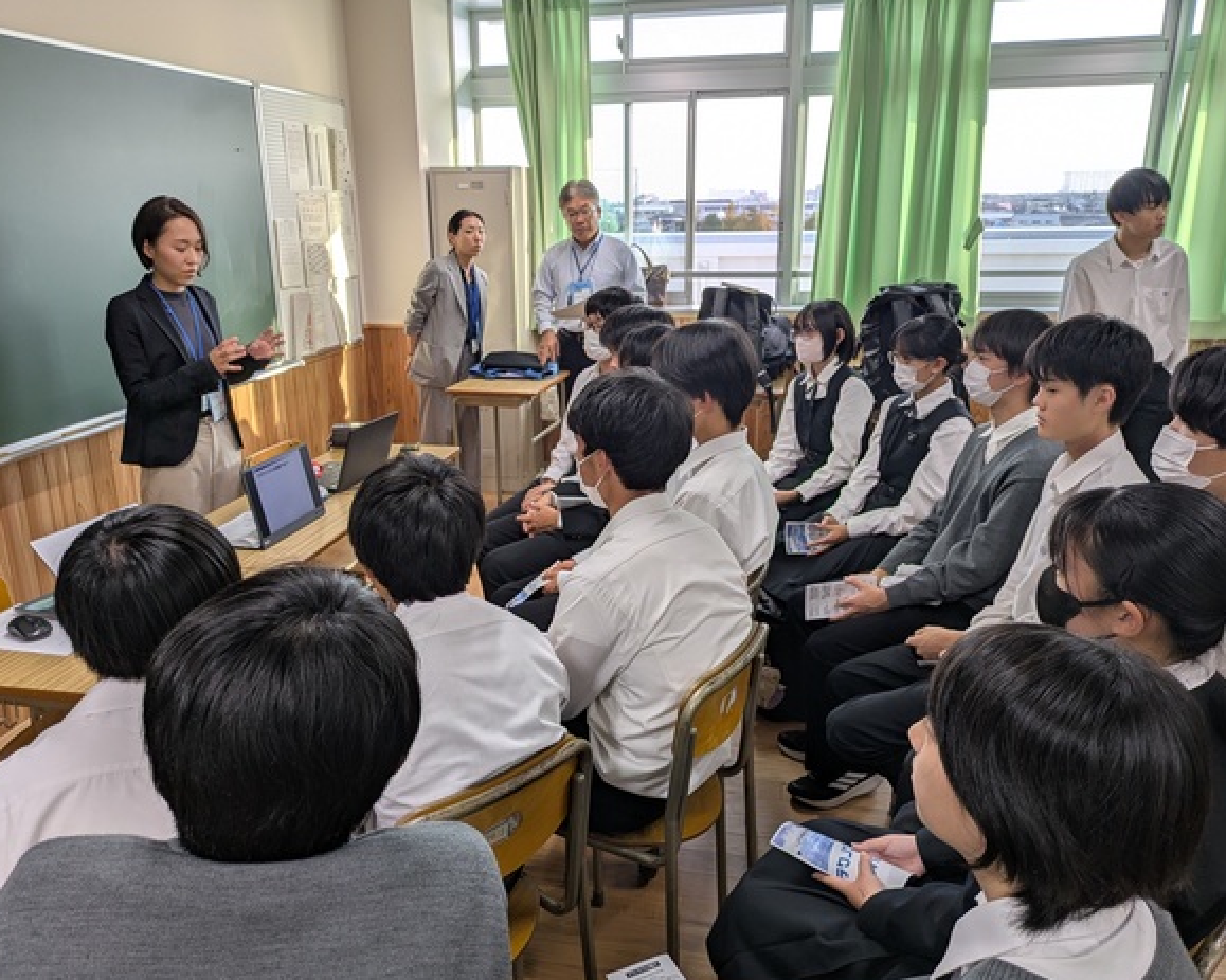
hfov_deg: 64.0
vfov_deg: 53.2
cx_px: 584
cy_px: 492
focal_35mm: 27
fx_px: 980
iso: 41
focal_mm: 5.43
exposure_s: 1/120
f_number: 1.89
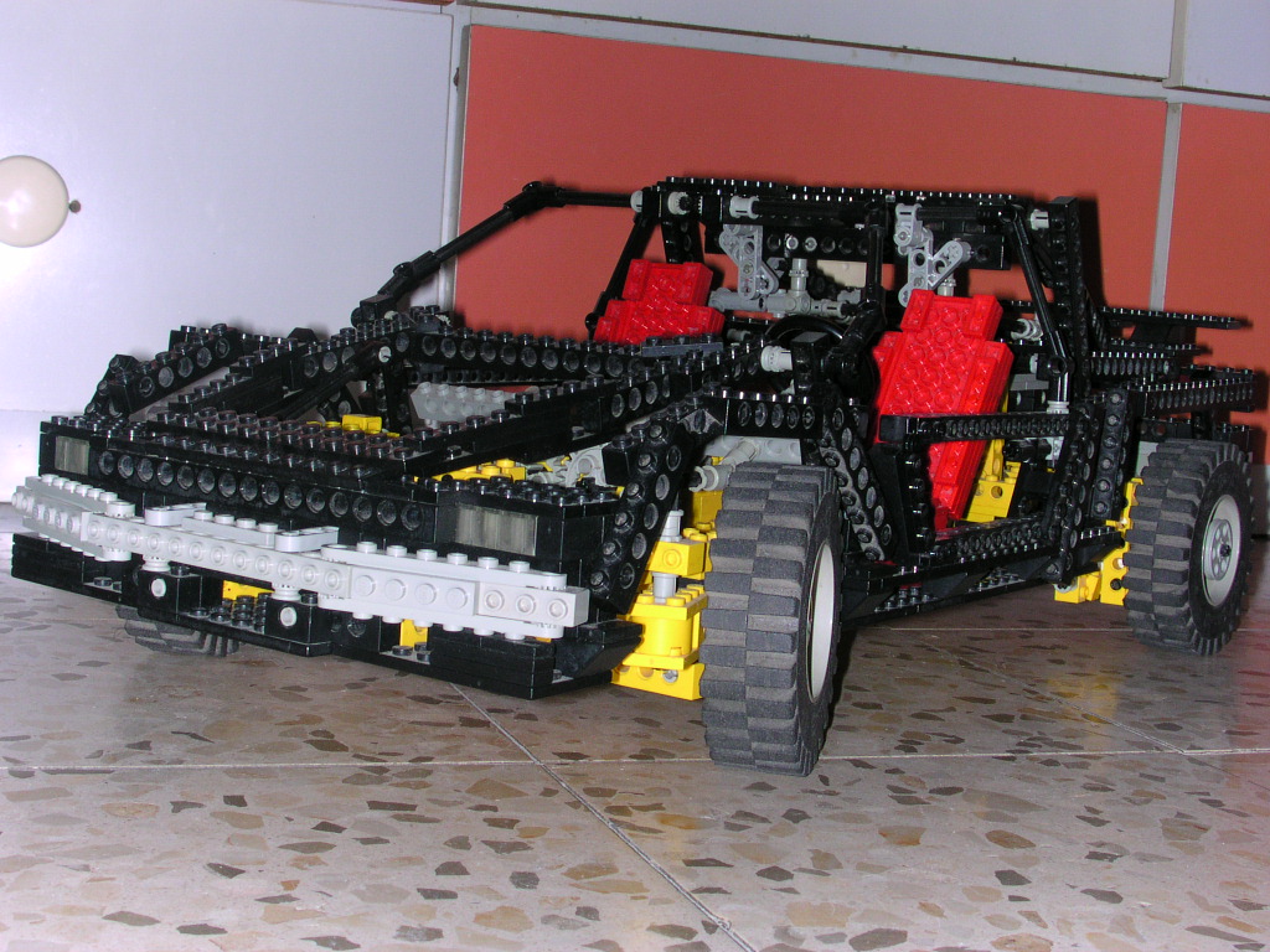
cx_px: 635
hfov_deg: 35.5
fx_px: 1981
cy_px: 476
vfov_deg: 27.0
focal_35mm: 54
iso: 100
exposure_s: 1/60
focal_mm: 8.2
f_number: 5.4
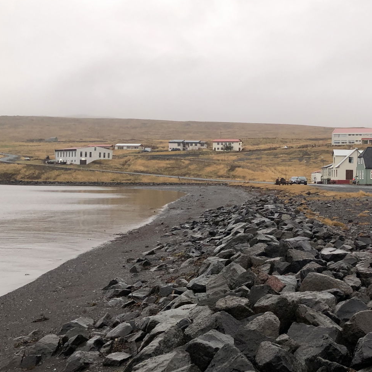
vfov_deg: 34.6
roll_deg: -0.1
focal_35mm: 49
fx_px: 596
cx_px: 327
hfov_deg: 33.1
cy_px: 160
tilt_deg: +2.0
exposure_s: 1/40
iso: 25
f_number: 1.8
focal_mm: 4
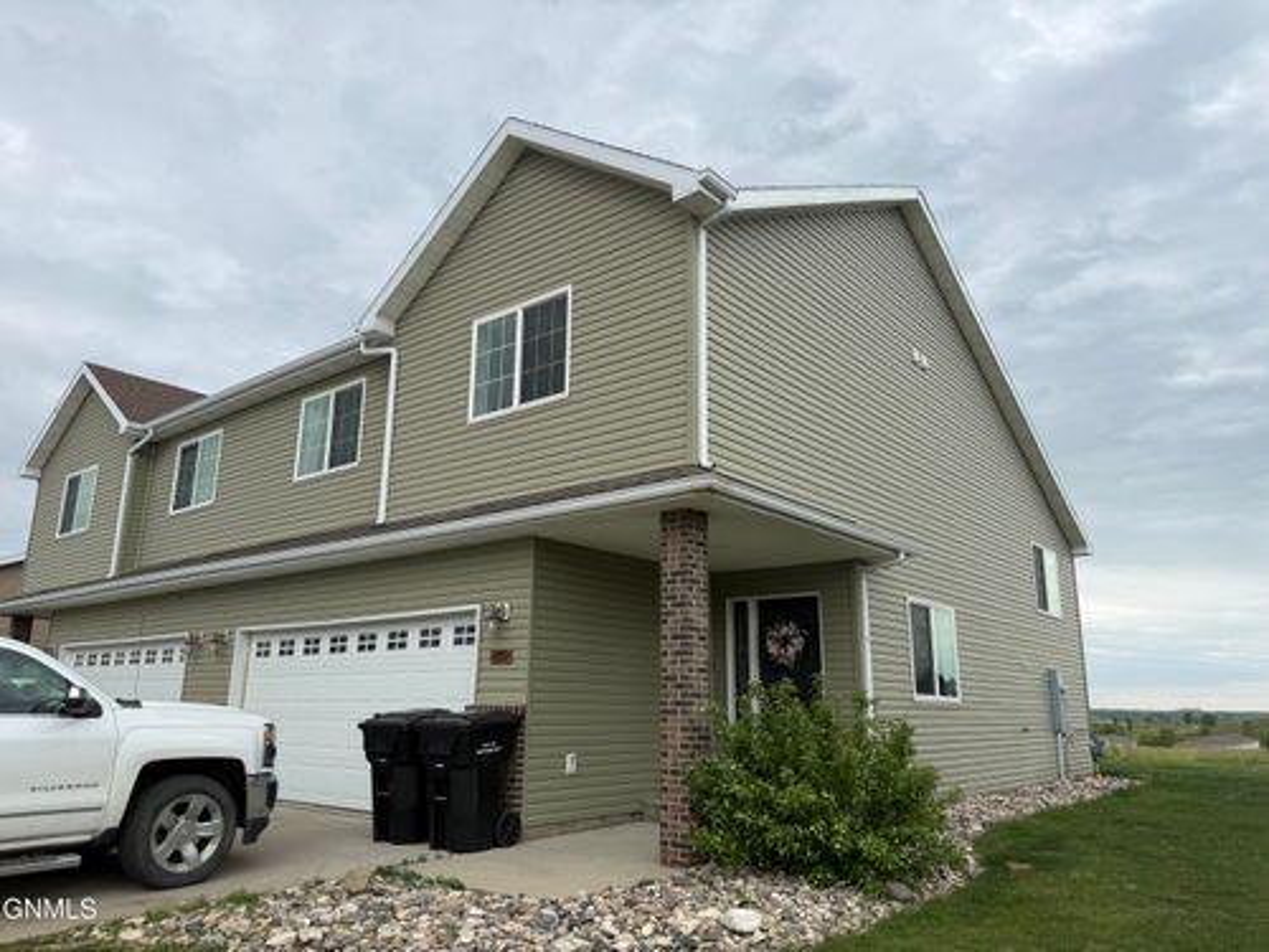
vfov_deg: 56.8
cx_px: 634
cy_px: 476
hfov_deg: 71.6
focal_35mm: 24
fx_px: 880
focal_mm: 6.76
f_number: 1.78
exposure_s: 1/1314
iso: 80
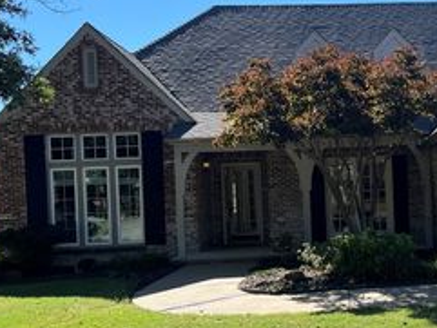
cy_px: 195
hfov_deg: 34.0
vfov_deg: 27.0
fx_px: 682
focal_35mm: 54
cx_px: 374
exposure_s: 1/2695
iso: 50
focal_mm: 5.7
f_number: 1.5
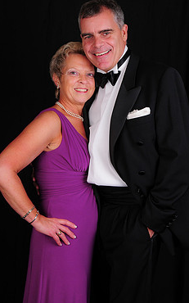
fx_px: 475
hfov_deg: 22.5
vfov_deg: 35.3
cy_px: 138
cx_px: 104
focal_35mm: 58
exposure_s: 1/125
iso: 200
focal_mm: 31
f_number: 8
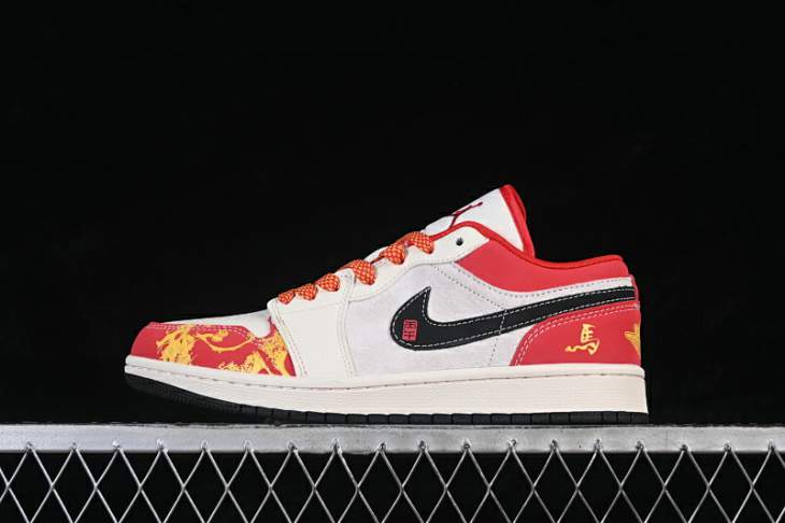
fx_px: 1635
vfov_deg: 18.2
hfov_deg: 27.0
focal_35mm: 75
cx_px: 392
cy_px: 262
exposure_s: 1/80
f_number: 8
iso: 160
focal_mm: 50
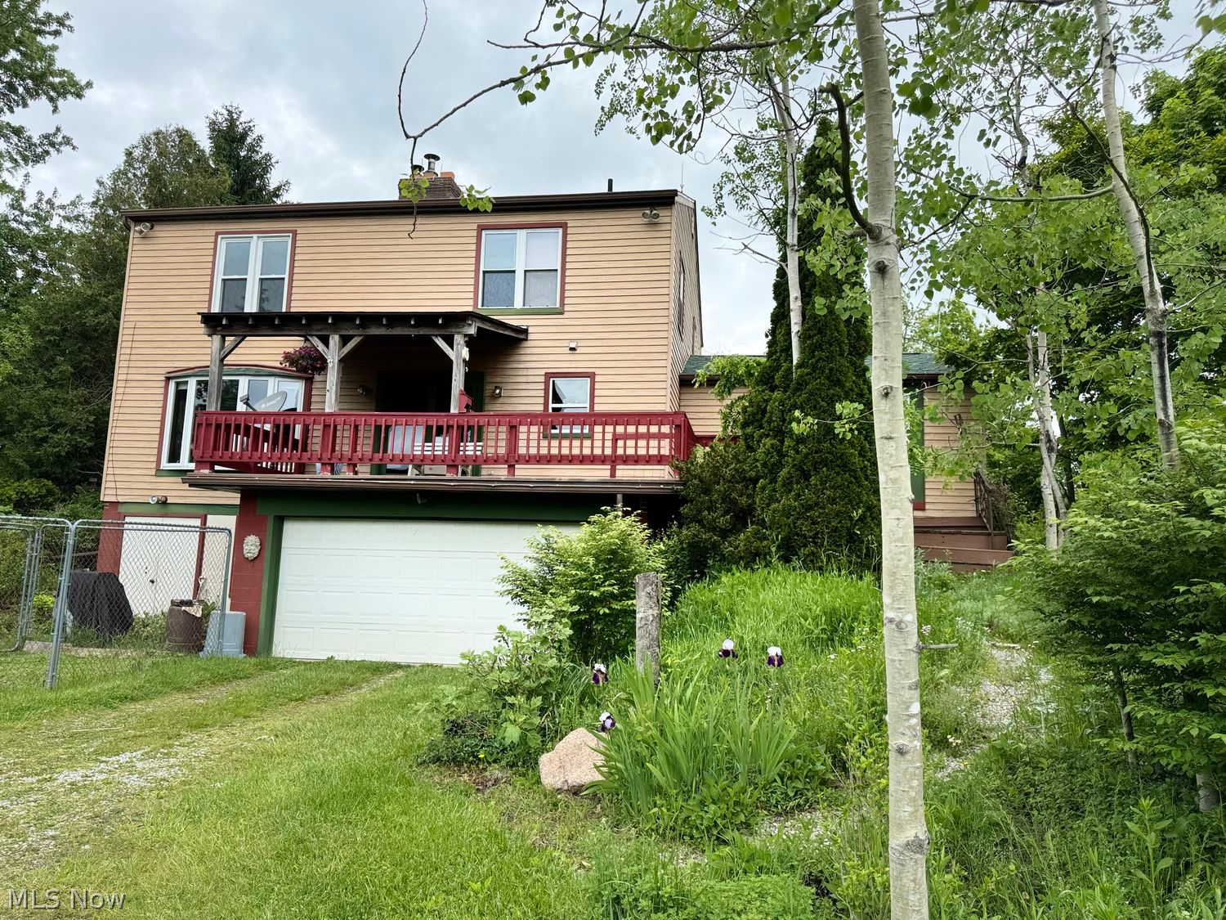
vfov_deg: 56.8
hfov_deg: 71.6
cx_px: 613
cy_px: 460
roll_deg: -2.1
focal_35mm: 24
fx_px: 850
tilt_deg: +7.4
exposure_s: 1/2710
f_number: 1.78
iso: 80
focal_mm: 6.76
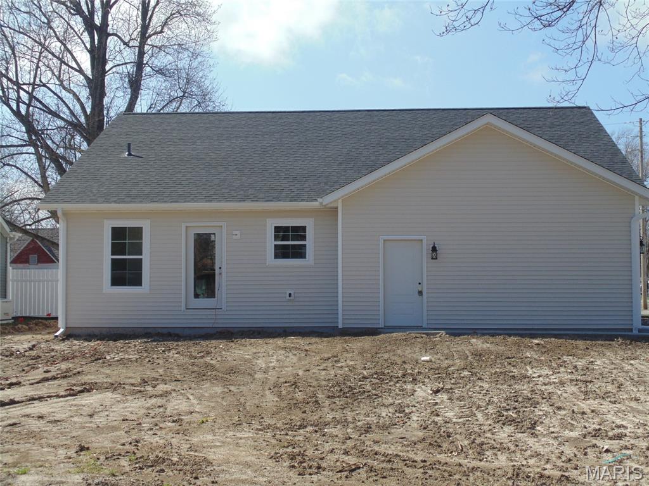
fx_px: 994
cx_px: 324
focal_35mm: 53
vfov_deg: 27.5
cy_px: 243
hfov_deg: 36.2
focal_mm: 9.5
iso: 80
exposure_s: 1/640
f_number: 3.9
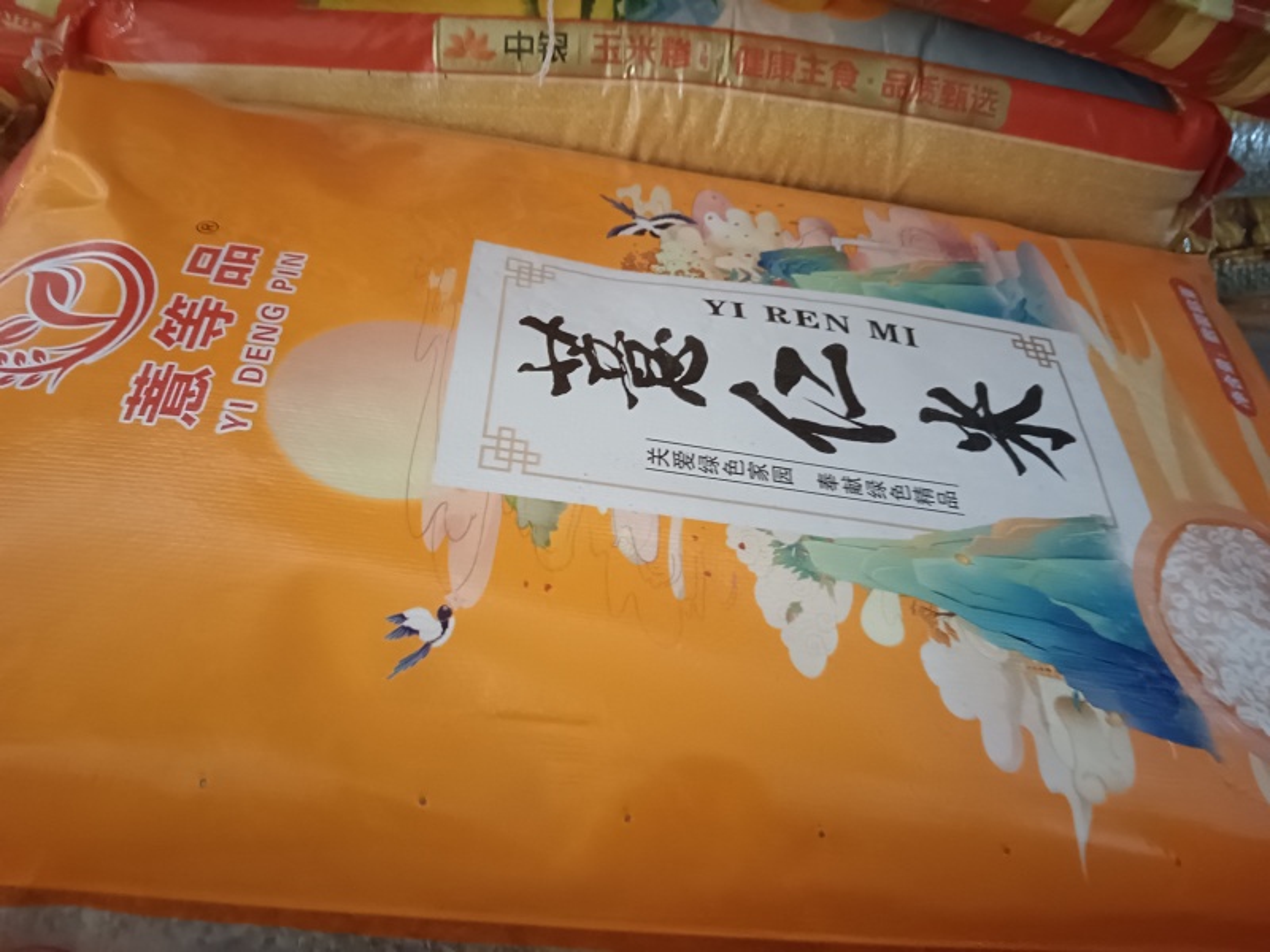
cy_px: 476
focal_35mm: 26
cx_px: 635
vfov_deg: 53.1
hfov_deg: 67.3
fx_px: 954
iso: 6057
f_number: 1.8
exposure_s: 1/14.3
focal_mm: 3.96
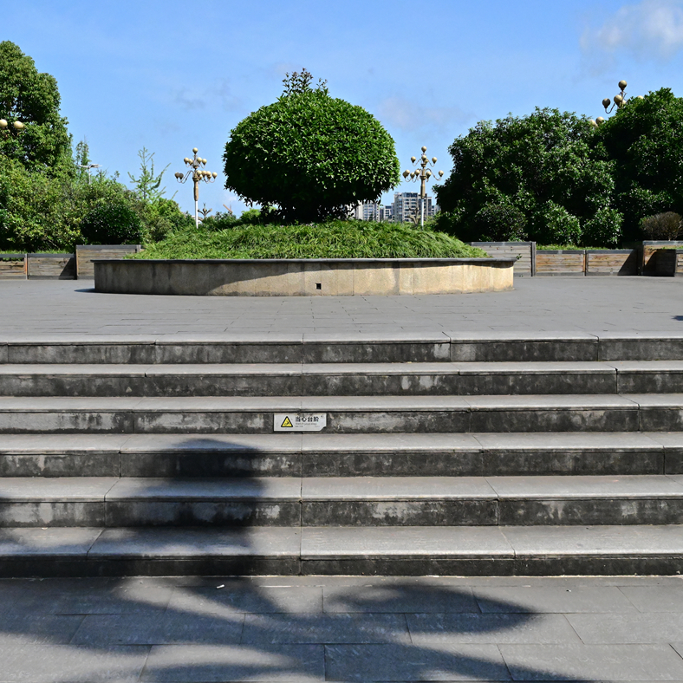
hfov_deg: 38.3
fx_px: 982
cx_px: 309
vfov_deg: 38.3
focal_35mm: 44
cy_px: 343
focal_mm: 34
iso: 9000
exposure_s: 1/8000
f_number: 10
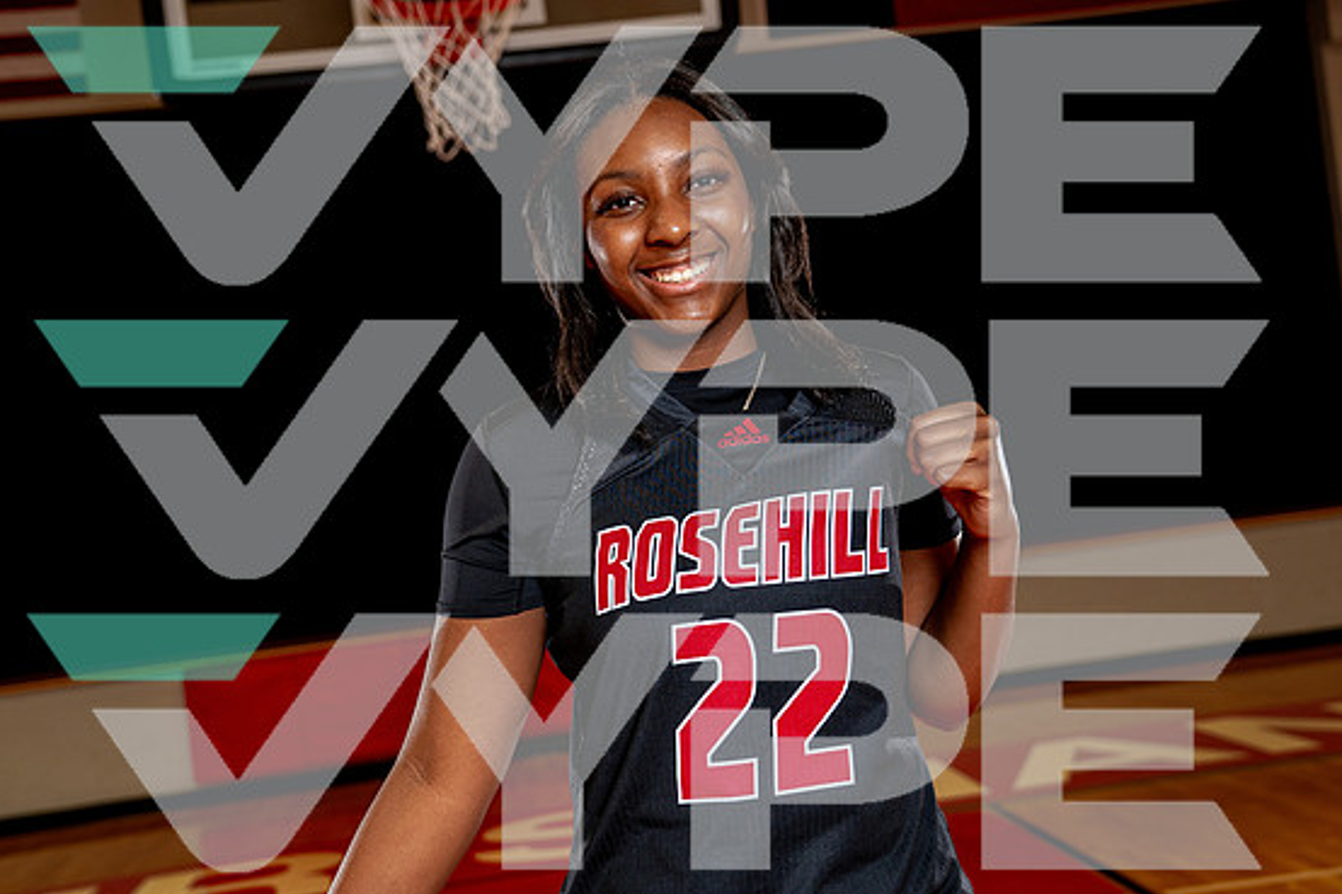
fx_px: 1640
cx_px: 652
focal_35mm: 44
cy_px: 449
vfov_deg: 30.5
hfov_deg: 44.5
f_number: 4
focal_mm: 42
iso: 400
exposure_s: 1/250
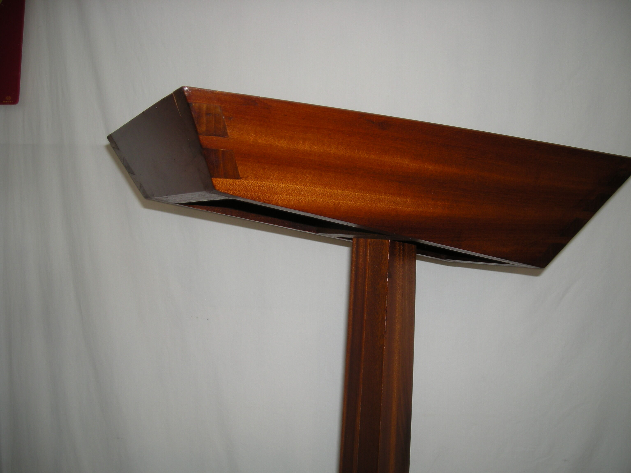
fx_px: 638
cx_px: 316
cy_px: 236
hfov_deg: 52.6
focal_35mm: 35
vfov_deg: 40.7
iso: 50
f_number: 2.8
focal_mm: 5.7
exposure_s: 1/52.1
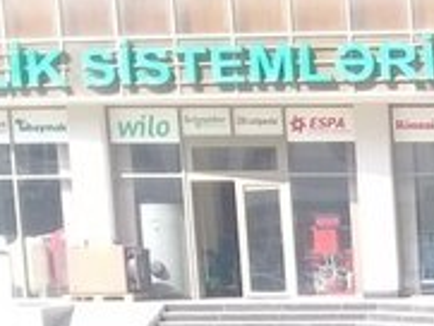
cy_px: 545
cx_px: 765
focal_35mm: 113
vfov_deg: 12.2
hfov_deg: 15.2
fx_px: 1418
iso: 50
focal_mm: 3.3
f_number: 2.2
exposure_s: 1/271
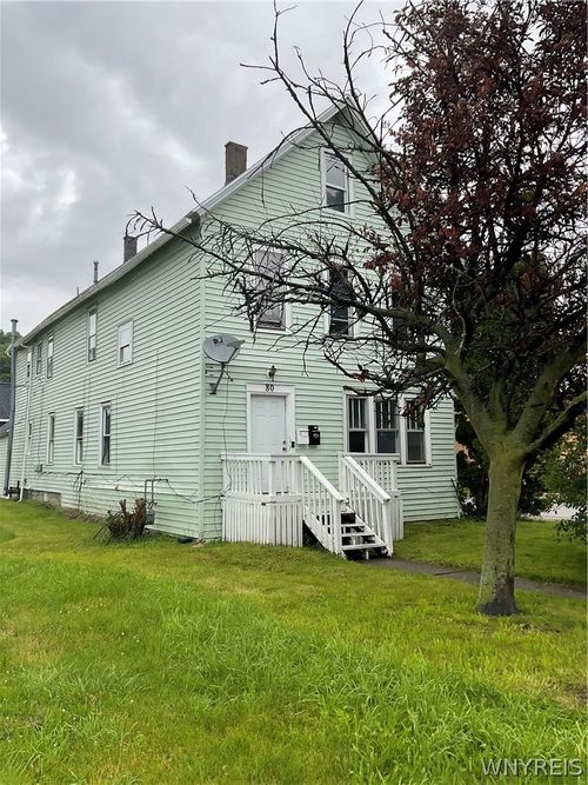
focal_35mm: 29
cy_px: 392
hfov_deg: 48.2
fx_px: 657
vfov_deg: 61.7
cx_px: 294
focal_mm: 3
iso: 16
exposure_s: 1/287
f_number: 1.8
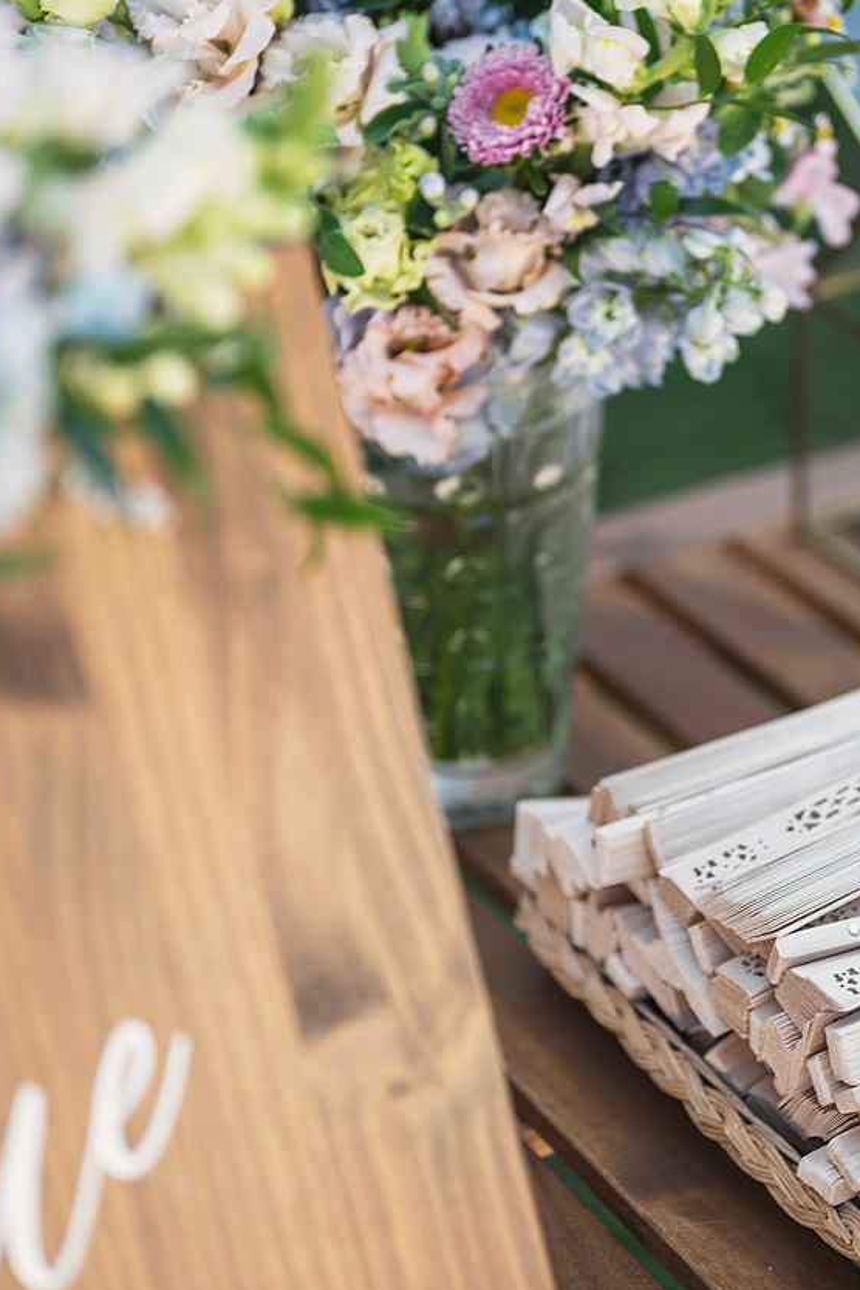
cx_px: 733
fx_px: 3225
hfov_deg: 15.1
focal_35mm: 90
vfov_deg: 22.6
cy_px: 530
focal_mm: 50
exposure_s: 1/400
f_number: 1.8
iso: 50
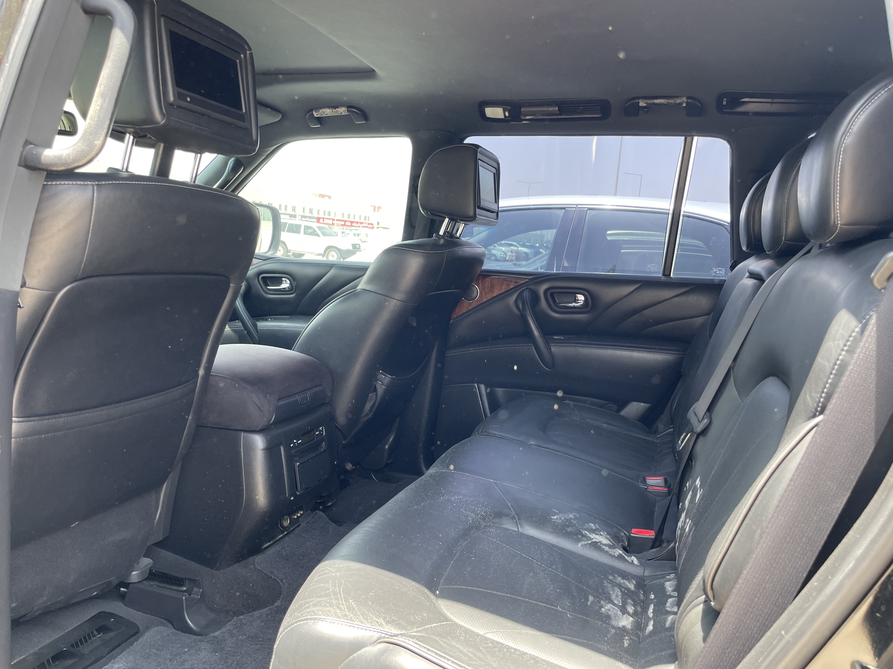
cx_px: 446
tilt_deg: -7.3
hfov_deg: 67.3
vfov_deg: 53.1
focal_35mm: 26
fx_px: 671
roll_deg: -4.5
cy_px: 334
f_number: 1.6
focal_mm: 4.2
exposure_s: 1/121
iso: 40
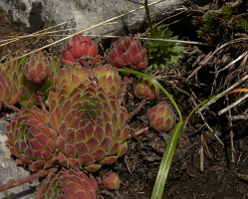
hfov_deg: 24.3
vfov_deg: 19.9
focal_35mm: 77
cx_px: 48
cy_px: 119
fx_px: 566
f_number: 5
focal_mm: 7.3
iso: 64
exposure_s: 1/500
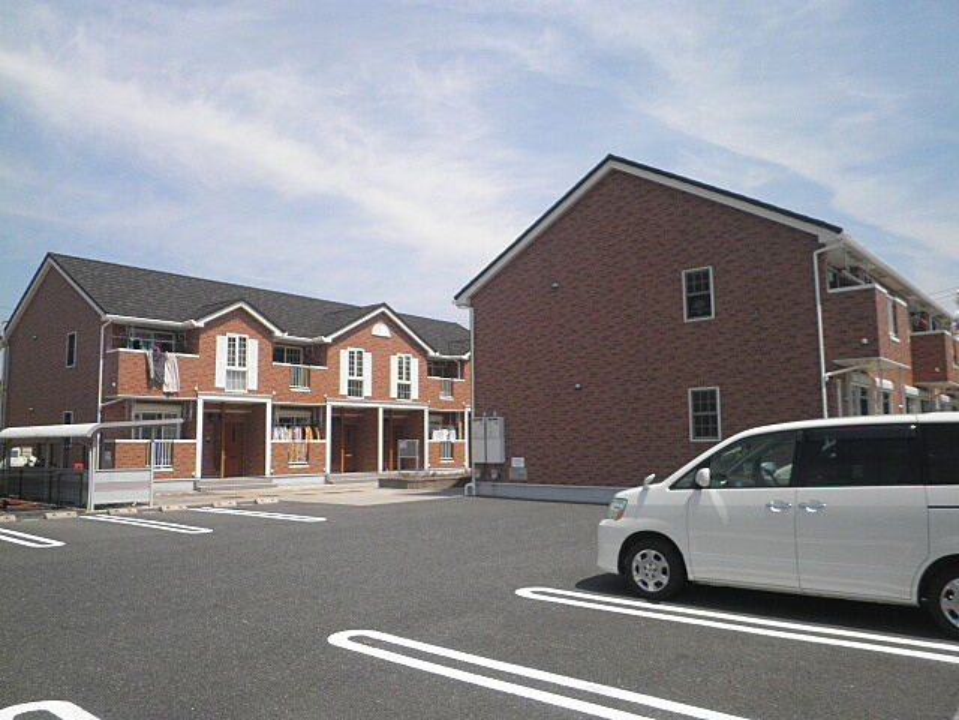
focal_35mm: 26
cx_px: 480
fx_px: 720
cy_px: 360
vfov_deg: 53.1
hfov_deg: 67.3
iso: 64
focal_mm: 4.7
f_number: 7.9
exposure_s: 1/160
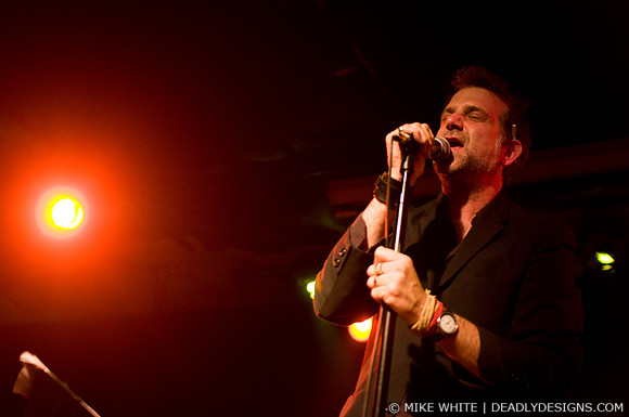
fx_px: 785
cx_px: 314
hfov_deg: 43.7
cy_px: 208
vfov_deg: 29.8
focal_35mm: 45
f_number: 1.8
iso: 1000
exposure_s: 1/100
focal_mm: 30
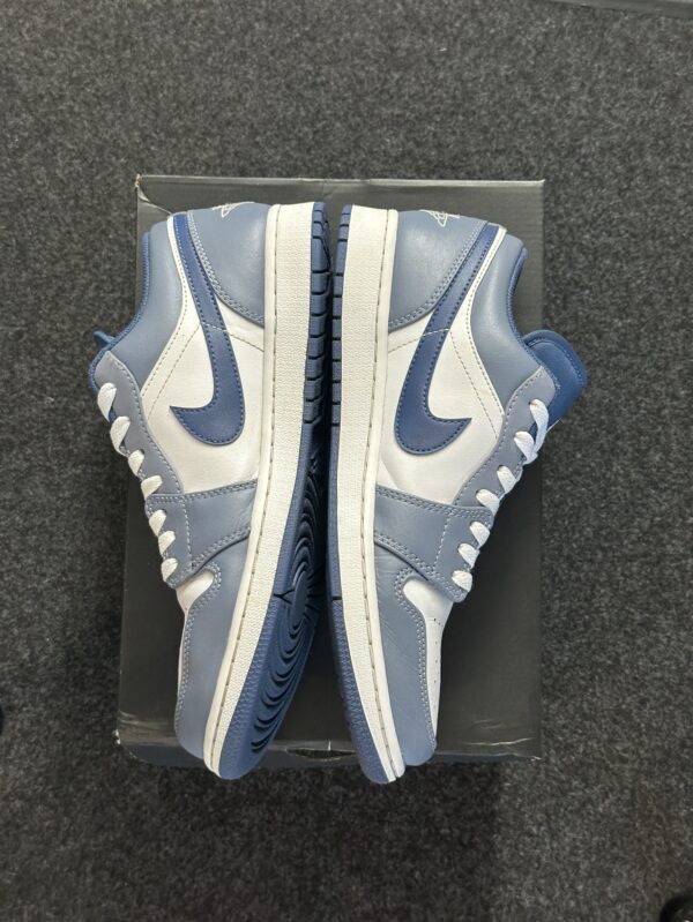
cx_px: 346
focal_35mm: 48
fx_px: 1280
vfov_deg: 39.6
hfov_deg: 30.3
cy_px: 461
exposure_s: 1/50
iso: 250
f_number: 1.78
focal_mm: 6.86
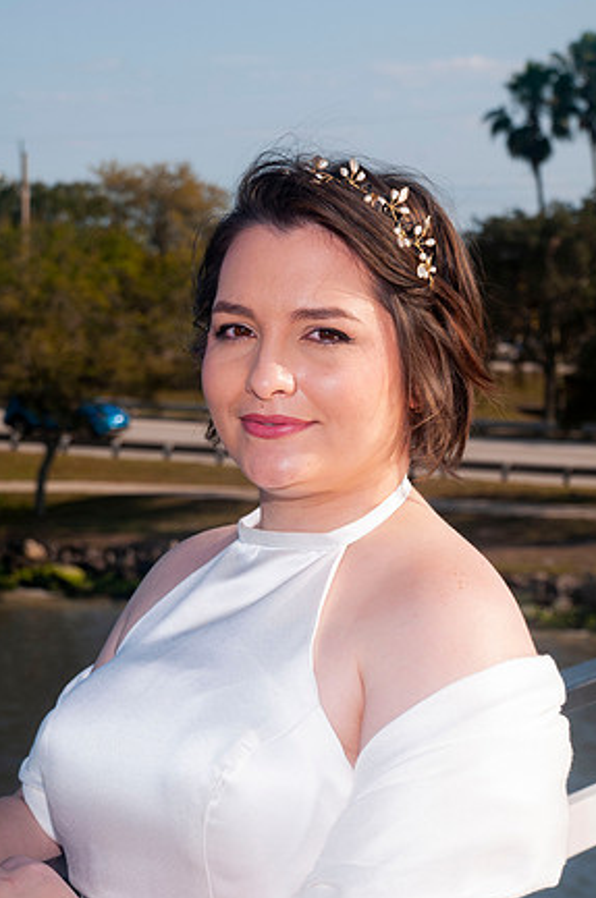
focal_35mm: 103
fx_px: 2568
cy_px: 458
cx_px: 302
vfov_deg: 19.9
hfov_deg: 13.2
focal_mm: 66
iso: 100
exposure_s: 1/250
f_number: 10
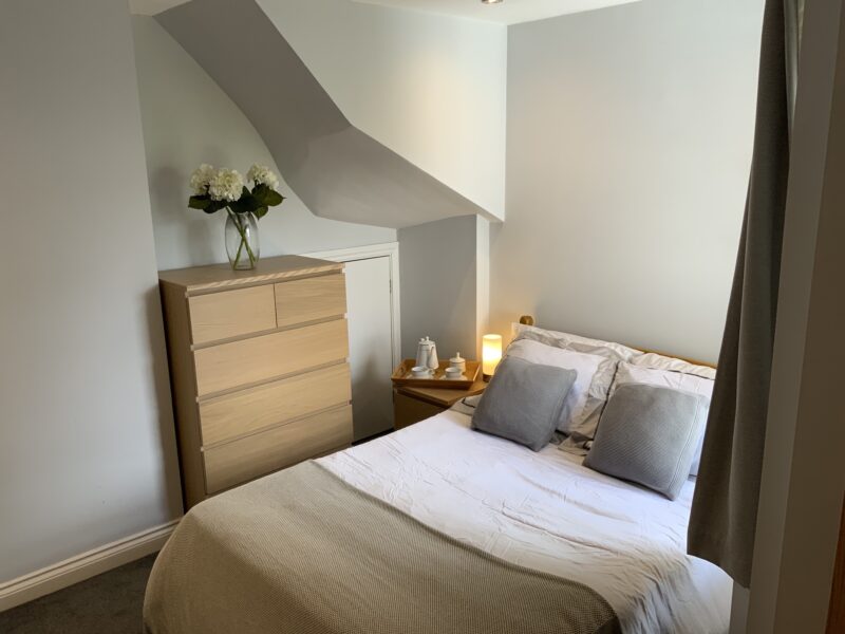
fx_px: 708
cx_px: 422
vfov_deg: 48.2
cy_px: 317
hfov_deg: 61.7
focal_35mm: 29
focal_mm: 3
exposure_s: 1/100
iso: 32
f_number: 1.8
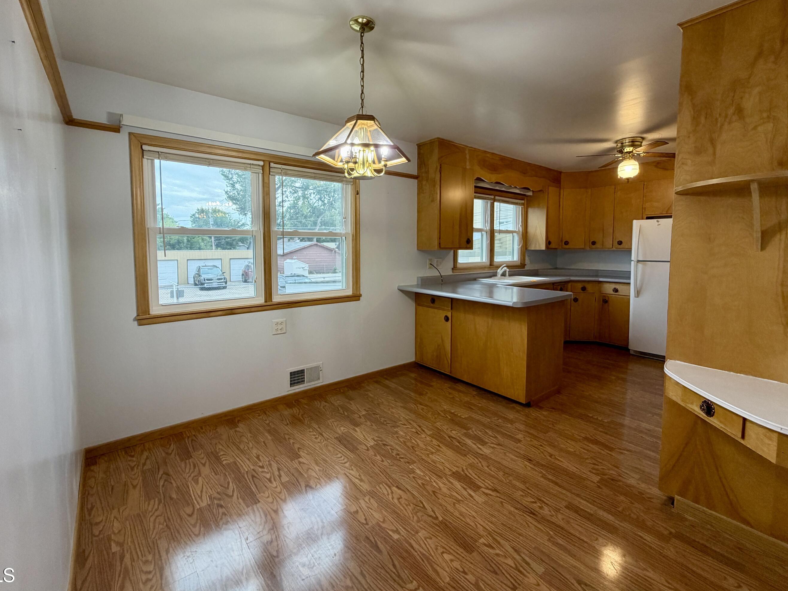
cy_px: 269
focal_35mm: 16
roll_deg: +0.2
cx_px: 397
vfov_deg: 77.9
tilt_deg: -3.3
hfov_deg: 94.5
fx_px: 364
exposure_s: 1/60
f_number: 2.2
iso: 160
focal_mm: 2.22
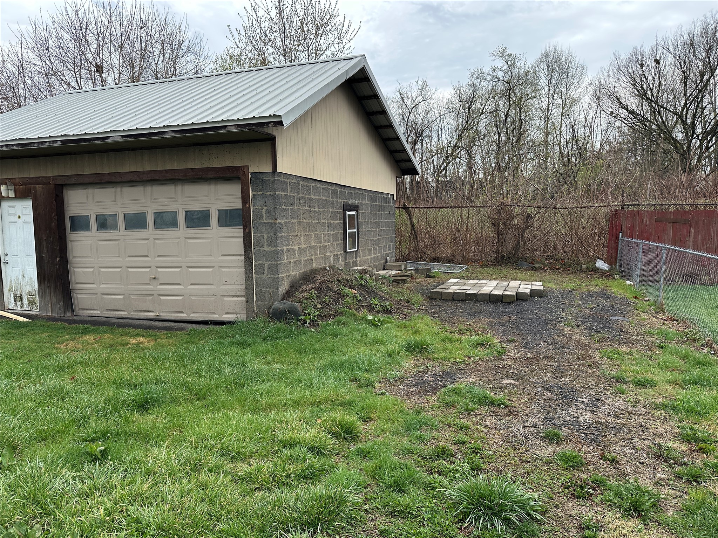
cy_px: 269
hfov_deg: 71.6
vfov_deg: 56.8
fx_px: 498
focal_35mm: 24
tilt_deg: -4.8
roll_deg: +0.1
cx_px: 359
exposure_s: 1/699
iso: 80
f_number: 1.78
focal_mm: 6.86
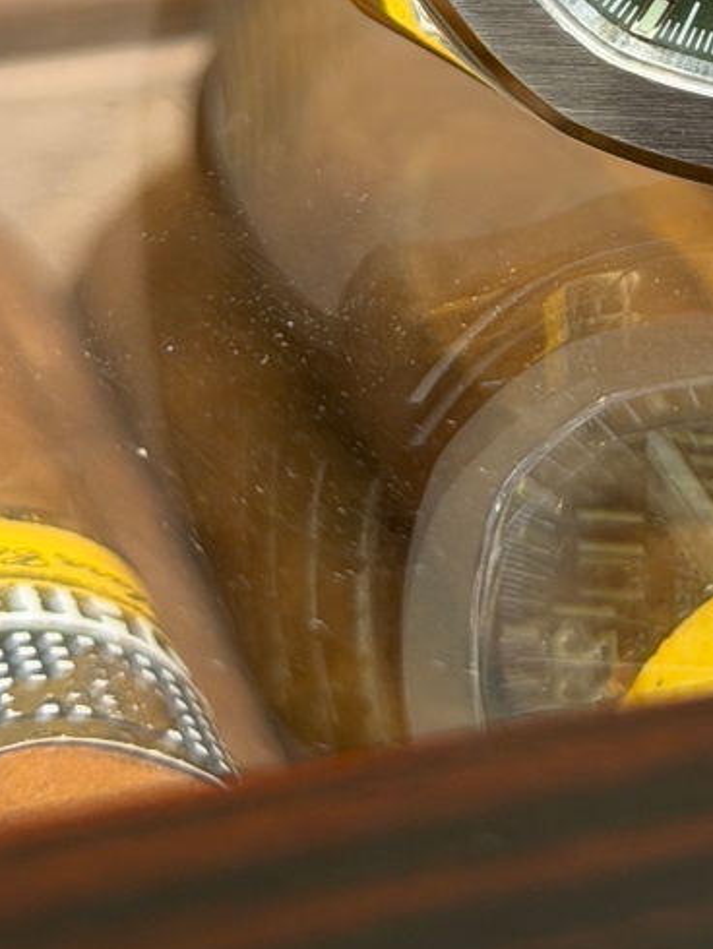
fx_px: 3869
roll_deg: -0.5
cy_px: -343
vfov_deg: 13.4
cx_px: 845
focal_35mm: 141
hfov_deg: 10.4
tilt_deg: -15.2
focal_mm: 6.76
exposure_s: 1/50
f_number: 1.78
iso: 160
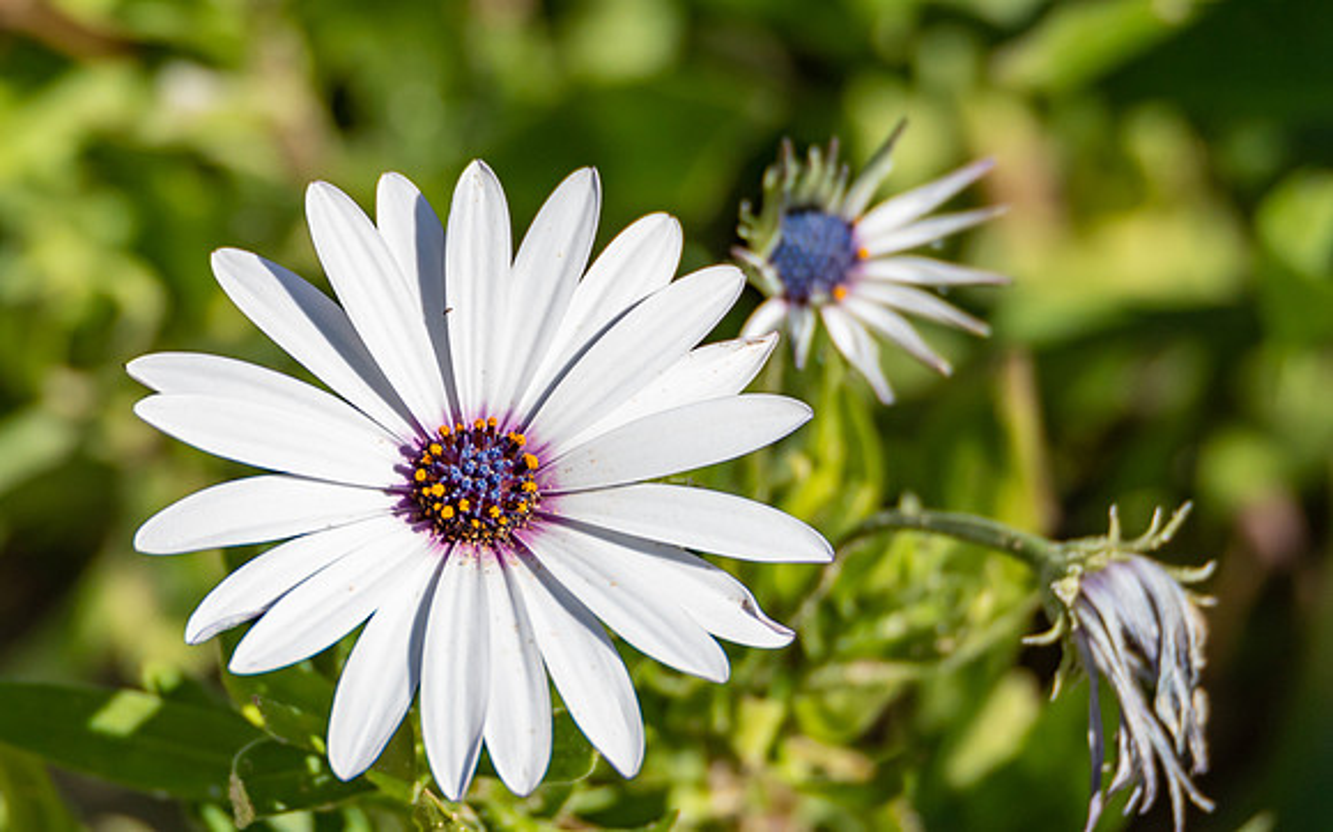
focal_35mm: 1170
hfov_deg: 1.8
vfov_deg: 1.1
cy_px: 266
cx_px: 507
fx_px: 42484
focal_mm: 600
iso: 200
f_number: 6.3
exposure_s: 1/2000
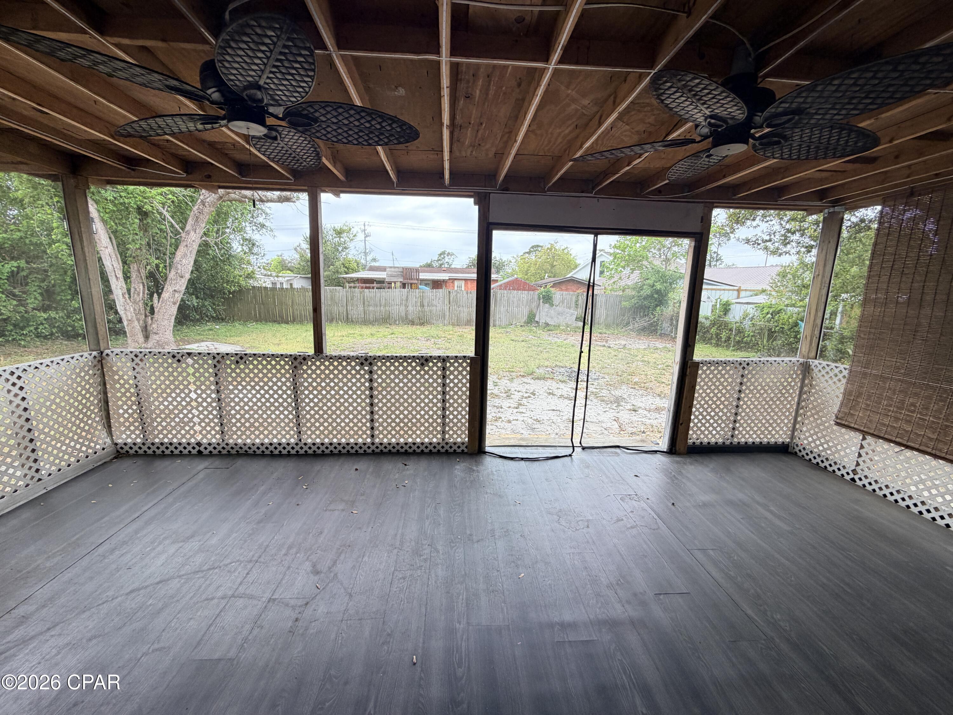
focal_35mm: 14
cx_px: 476
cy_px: 358
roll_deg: -0.7
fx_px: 385
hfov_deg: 102.1
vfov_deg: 85.7
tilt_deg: -9.5
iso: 50
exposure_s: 1/143
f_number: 2.2
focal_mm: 2.22
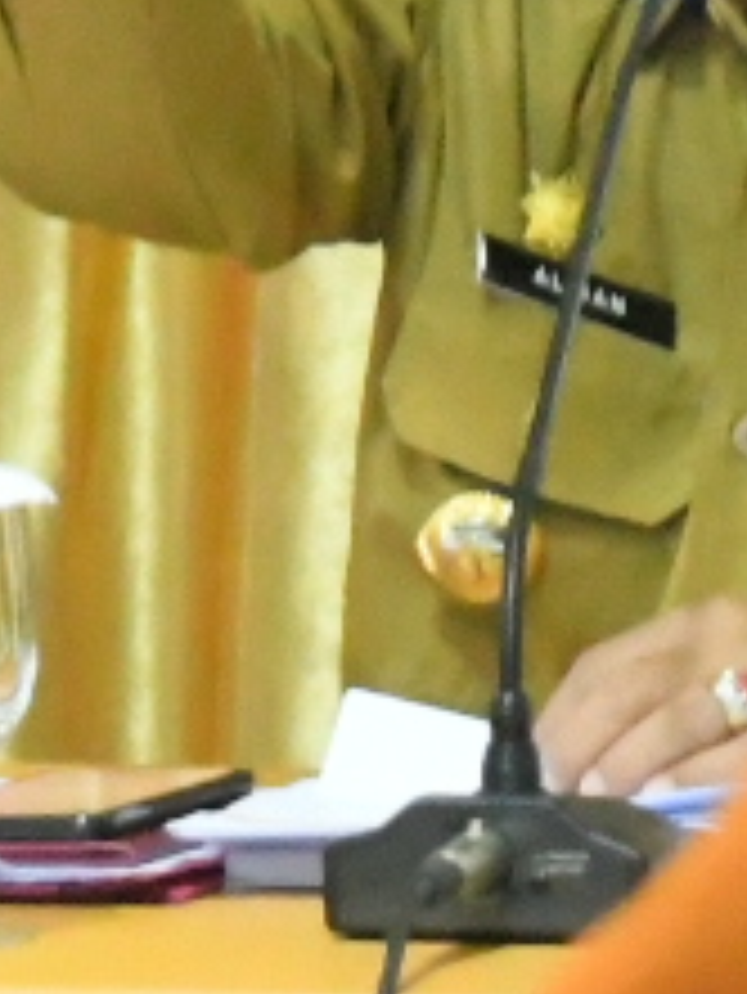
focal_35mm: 788
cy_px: 967
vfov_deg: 2.5
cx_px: 414
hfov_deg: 1.9
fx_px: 22651
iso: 12800
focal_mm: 75
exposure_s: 1/100
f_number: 5.6
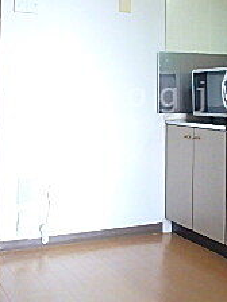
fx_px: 525
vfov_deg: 31.9
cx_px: 189
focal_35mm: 60
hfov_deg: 24.0
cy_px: 97
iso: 800
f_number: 3.5
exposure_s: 1/25
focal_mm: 3.7
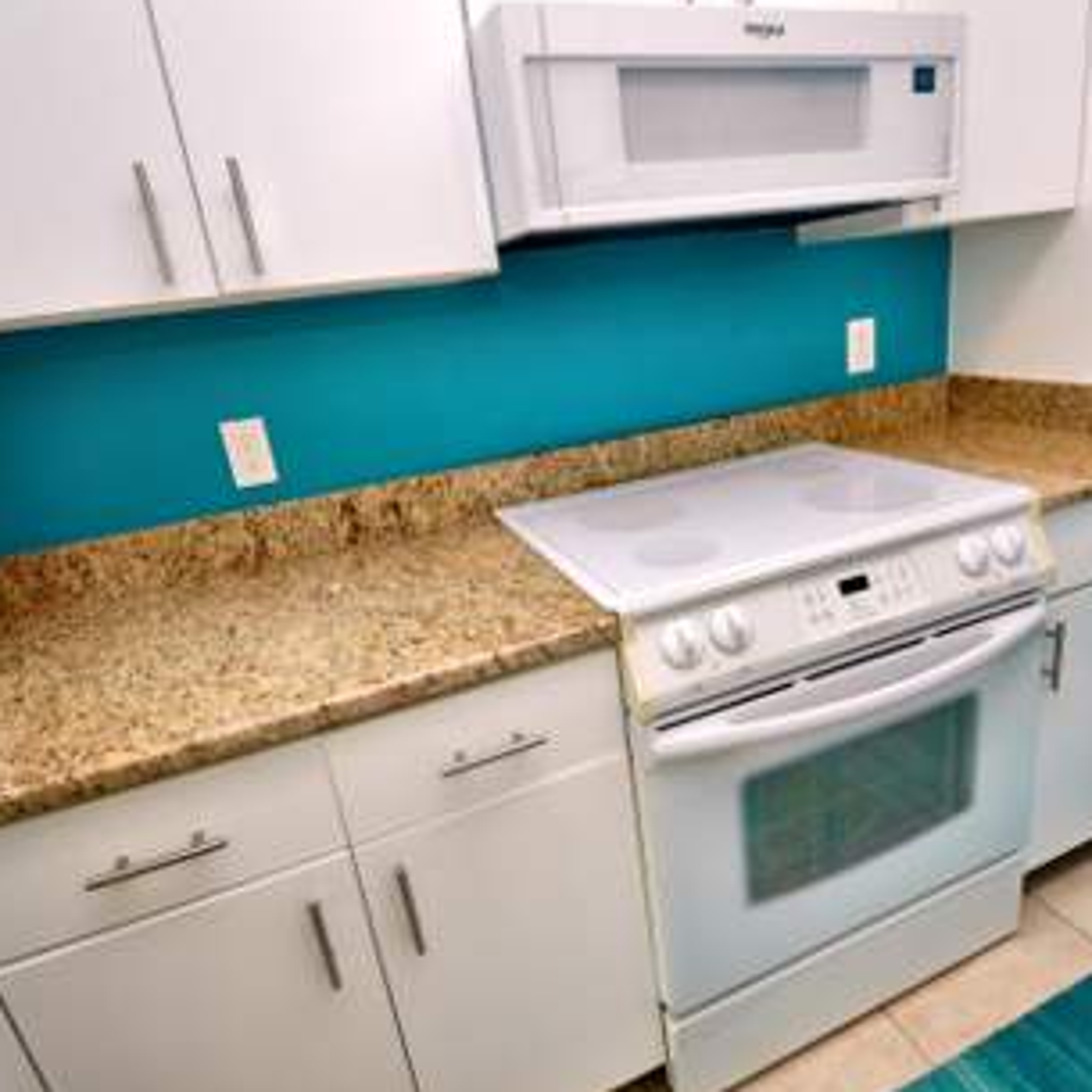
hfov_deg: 74.5
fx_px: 714
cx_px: 616
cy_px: 551
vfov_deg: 74.8
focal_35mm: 20
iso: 280
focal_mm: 10
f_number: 5
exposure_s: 1/50
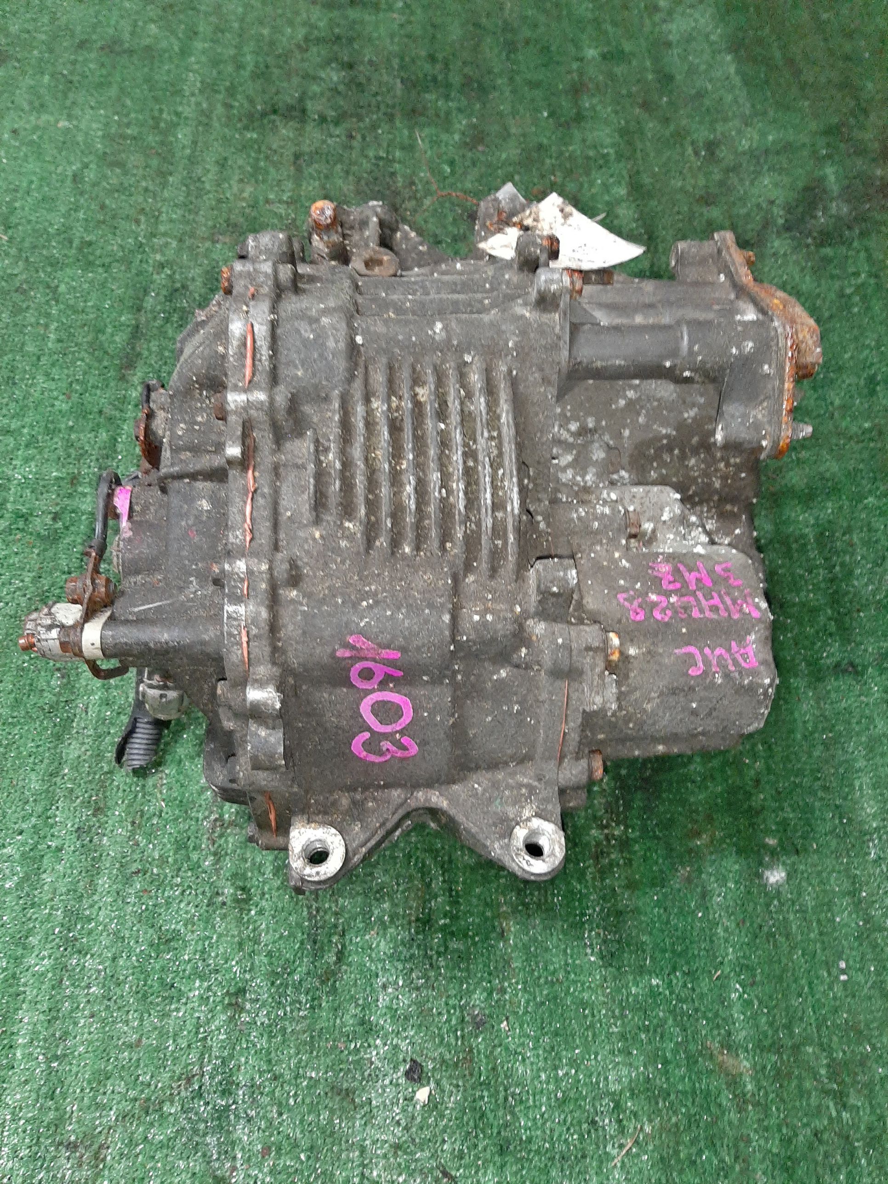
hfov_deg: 53.1
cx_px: 444
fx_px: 889
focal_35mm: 26
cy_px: 592
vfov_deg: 67.3
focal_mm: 3.93
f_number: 1.7
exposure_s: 1/25
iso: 255
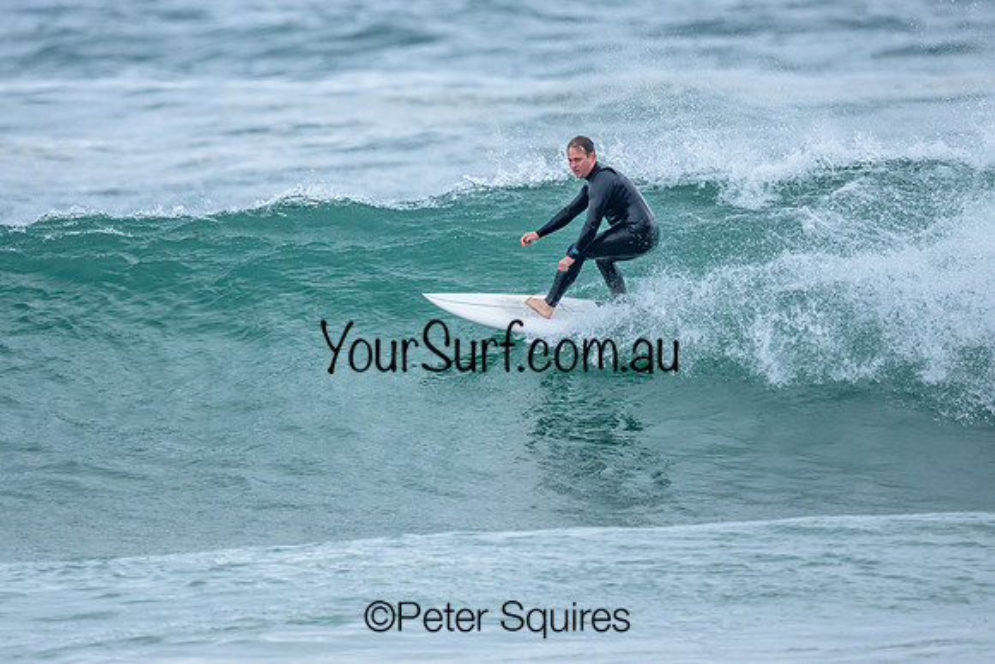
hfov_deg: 1.9
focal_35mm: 1098
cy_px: 251
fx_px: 30352
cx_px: 438
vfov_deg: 1.3
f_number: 6.3
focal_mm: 800
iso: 900
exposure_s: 1/2000
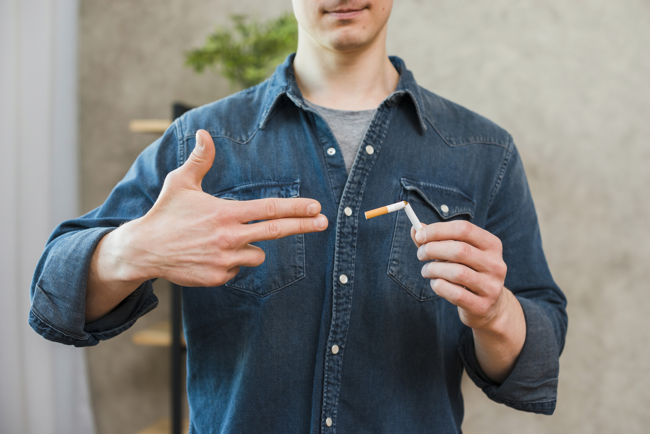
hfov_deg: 39.6
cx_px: 325
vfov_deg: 27.0
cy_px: 217
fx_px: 903
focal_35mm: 50
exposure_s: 1/160
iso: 400
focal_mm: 50
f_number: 4
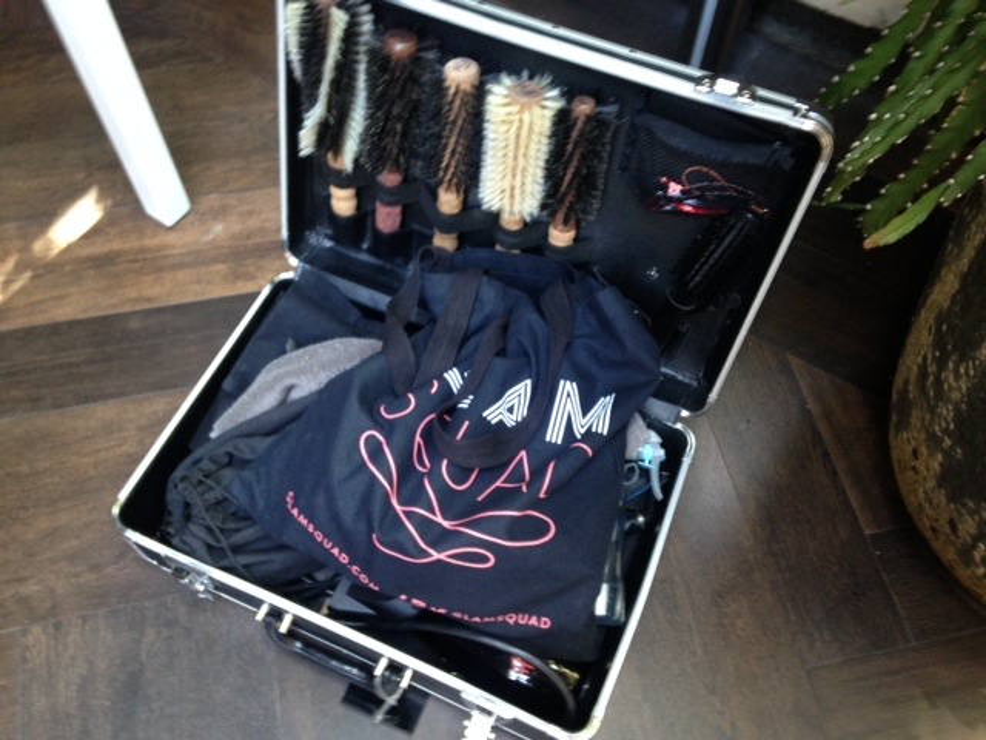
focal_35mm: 33
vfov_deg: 42.9
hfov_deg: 55.4
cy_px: 370
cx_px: 493
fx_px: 940
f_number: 2.4
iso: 160
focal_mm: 4.12
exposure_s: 1/20
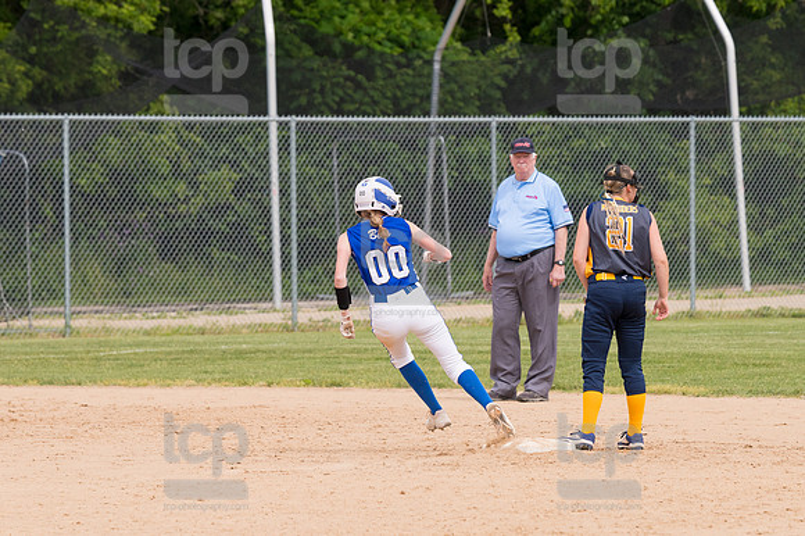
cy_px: 268
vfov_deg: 4.6
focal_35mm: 300
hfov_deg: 6.9
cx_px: 402
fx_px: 6704
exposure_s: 1/1600
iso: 320
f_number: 5.6
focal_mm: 200
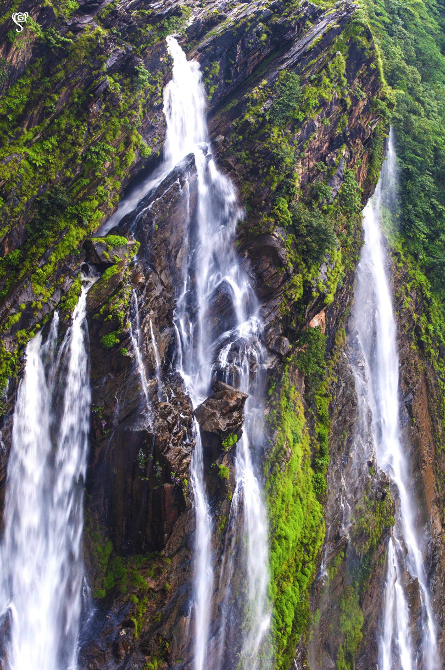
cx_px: 222
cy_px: 335
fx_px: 1952
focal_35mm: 105
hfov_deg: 13.0
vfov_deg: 19.5
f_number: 8
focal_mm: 70
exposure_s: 1/13
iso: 200
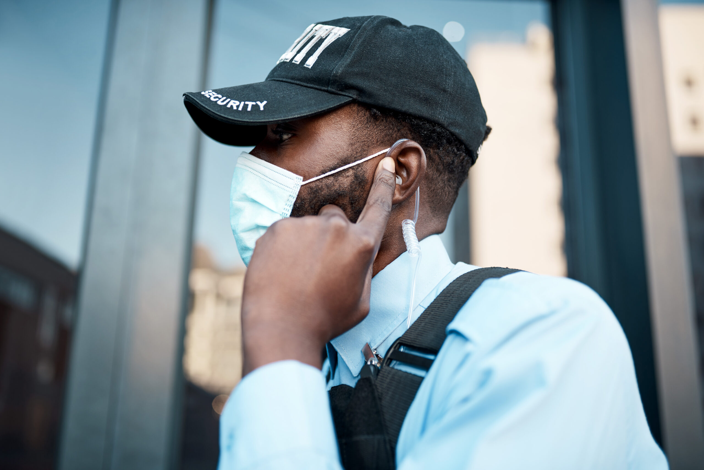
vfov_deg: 37.9
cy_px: 235
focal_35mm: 35
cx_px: 352
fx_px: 685
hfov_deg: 54.4
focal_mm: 35
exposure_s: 1/200
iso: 100
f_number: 2
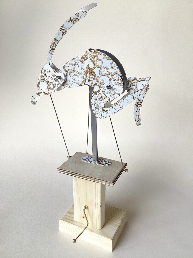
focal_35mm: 31
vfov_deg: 58.3
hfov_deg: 45.4
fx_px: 230
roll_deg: -4.3
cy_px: 129
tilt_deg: -19.5
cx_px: 96
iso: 25
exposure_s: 1/113
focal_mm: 3.3
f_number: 2.4
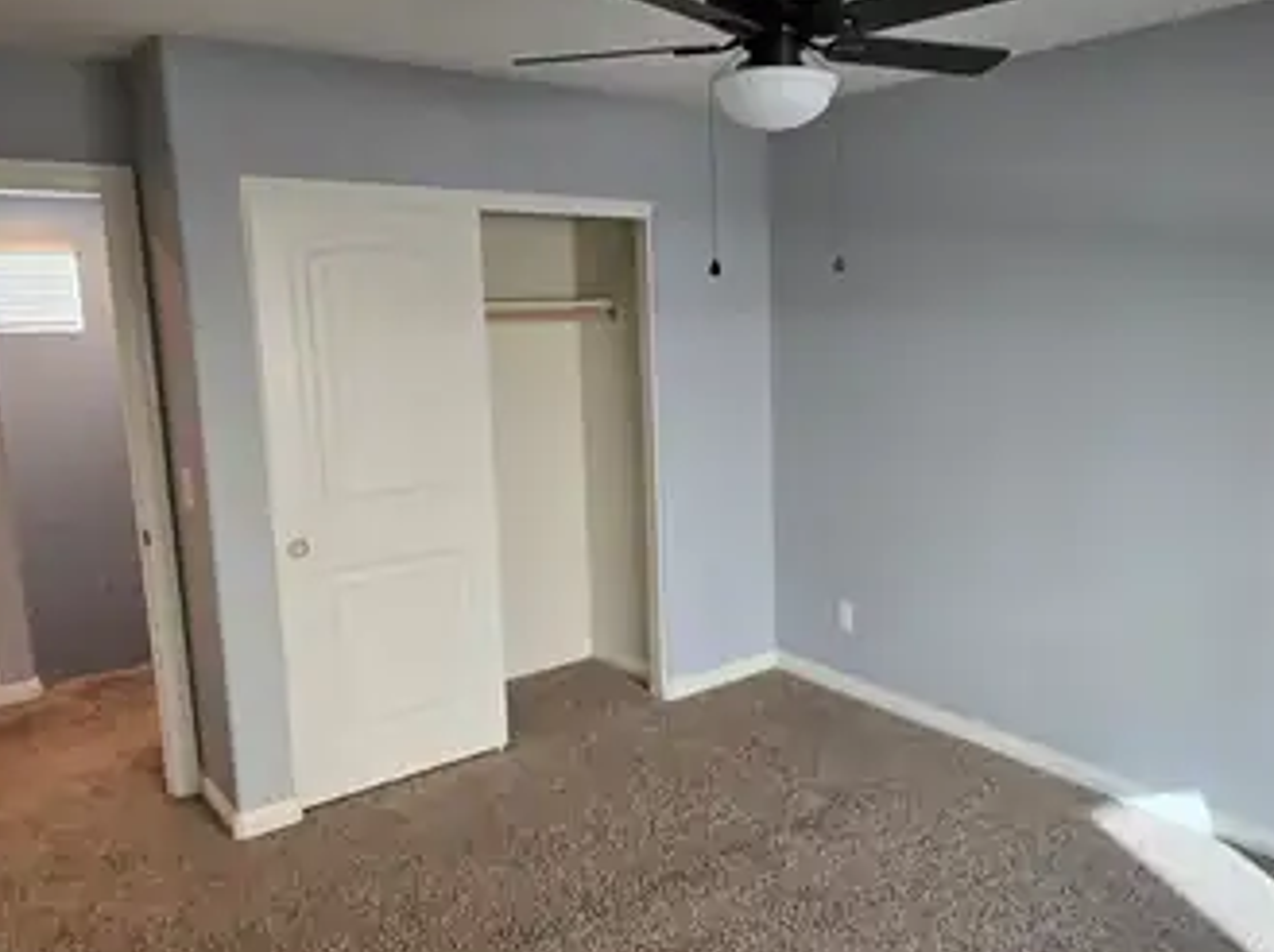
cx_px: 720
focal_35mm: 28
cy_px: 476
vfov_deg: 49.7
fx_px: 1029
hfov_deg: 63.3
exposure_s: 1/120
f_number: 1.7
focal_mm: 6.3
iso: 200
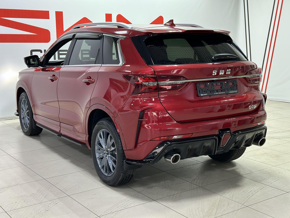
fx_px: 402
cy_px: 109
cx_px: 145
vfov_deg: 30.3
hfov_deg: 39.7
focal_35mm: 48
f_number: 1.78
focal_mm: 6.86
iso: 160
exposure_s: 1/50
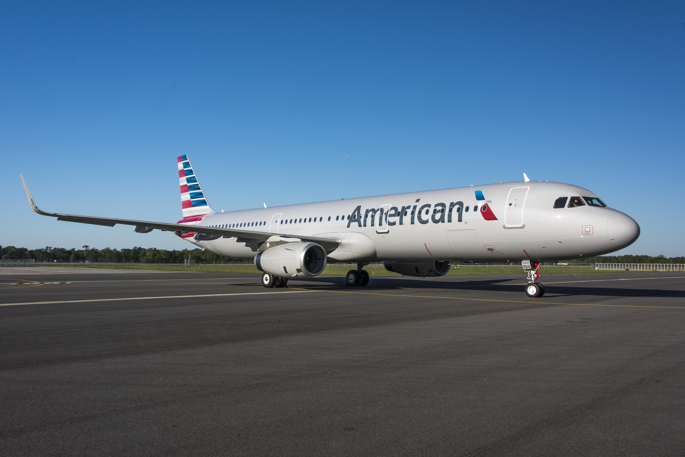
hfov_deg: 58.7
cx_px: 342
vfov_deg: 41.1
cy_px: 228
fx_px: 609
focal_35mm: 32
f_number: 16
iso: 125
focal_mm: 32
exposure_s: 1/125
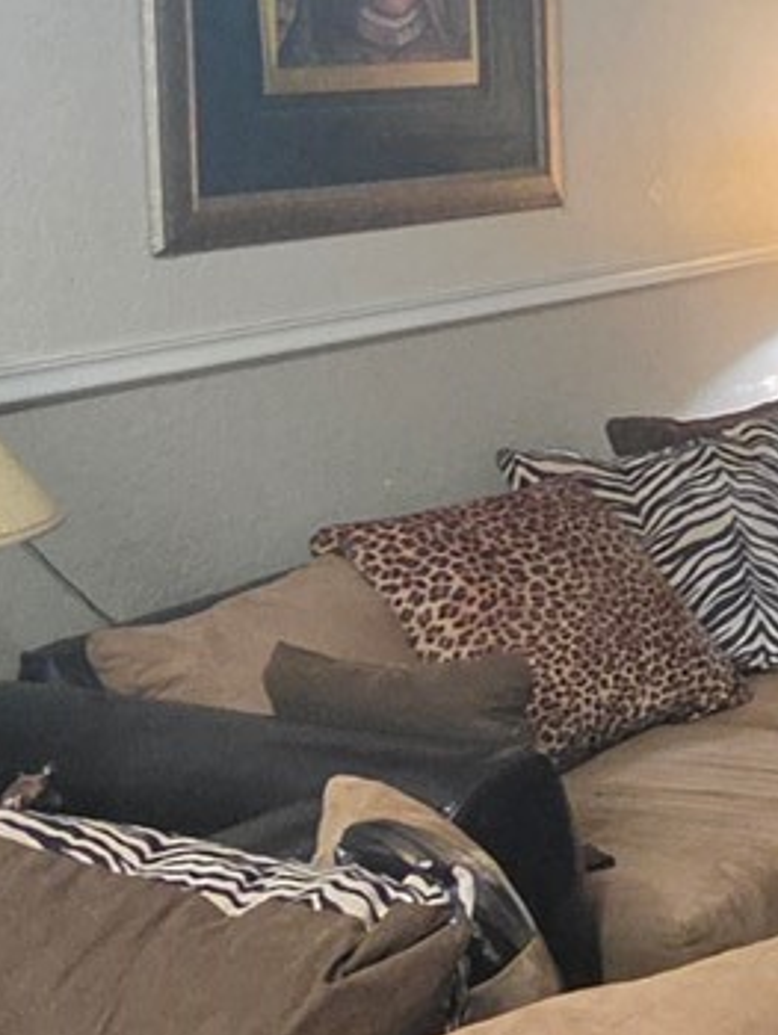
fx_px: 2275
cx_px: 1491
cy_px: 325
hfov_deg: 15.8
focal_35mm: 76
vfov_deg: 25.5
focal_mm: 2.2
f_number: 1.9
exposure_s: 1/60
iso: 640
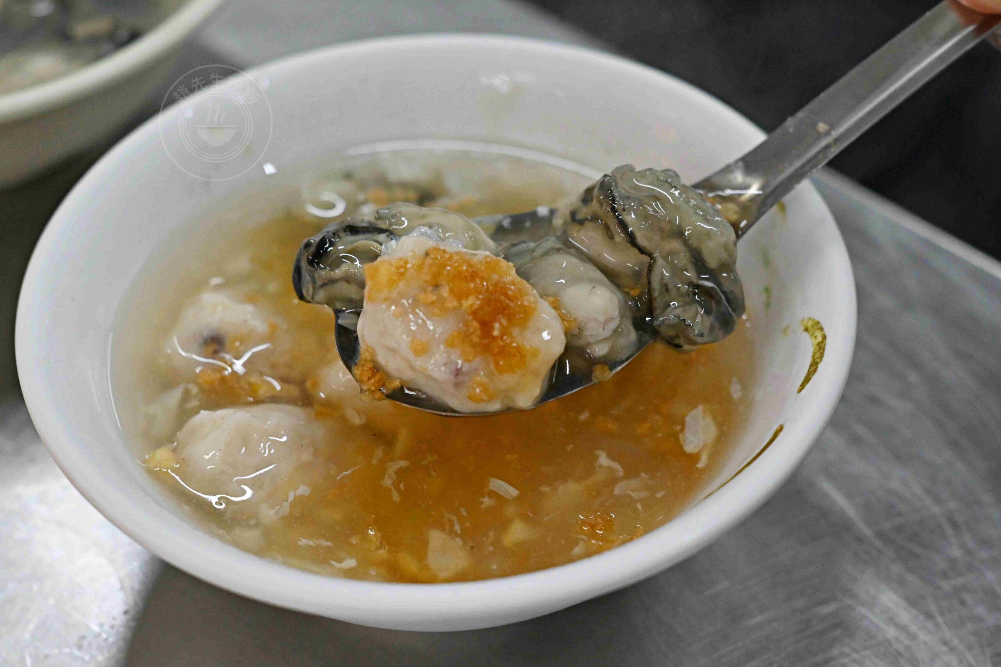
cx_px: 500
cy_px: 334
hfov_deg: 27.0
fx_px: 2085
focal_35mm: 75
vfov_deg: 18.2
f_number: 3.5
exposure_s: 1/200
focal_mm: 50
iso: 2000
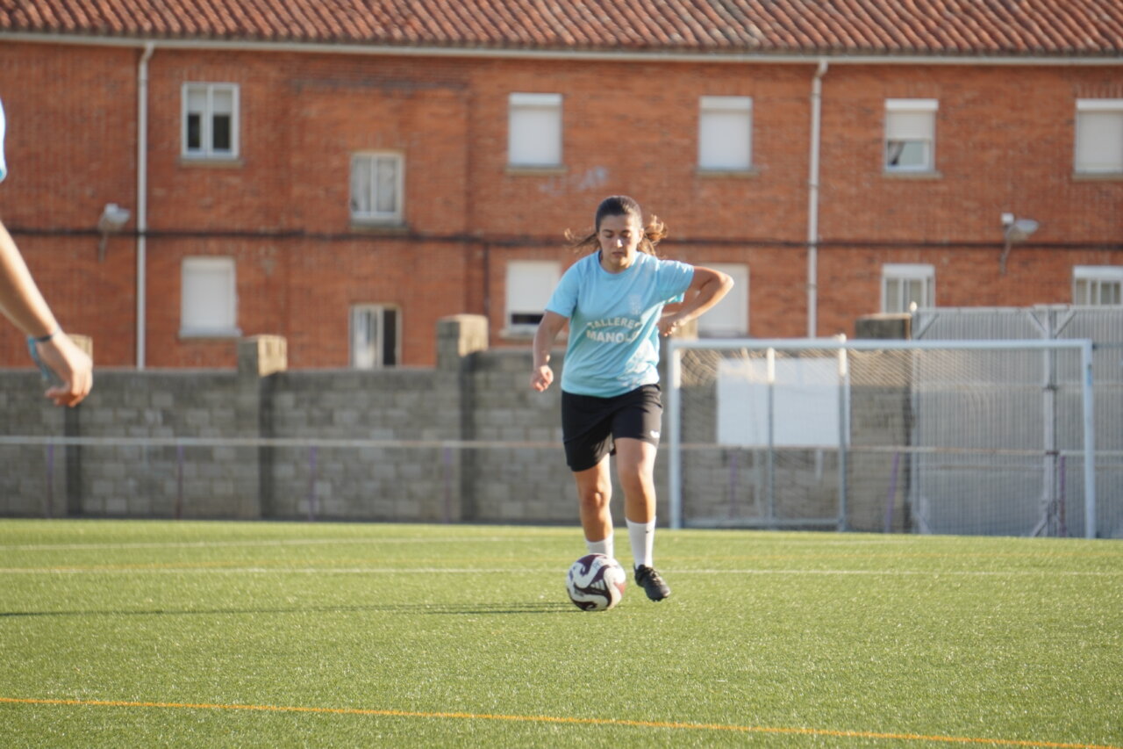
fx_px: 8421
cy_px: 374
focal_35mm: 270
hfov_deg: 7.6
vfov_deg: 5.1
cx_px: 562
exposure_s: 1/320
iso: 250
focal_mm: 180
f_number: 6.3
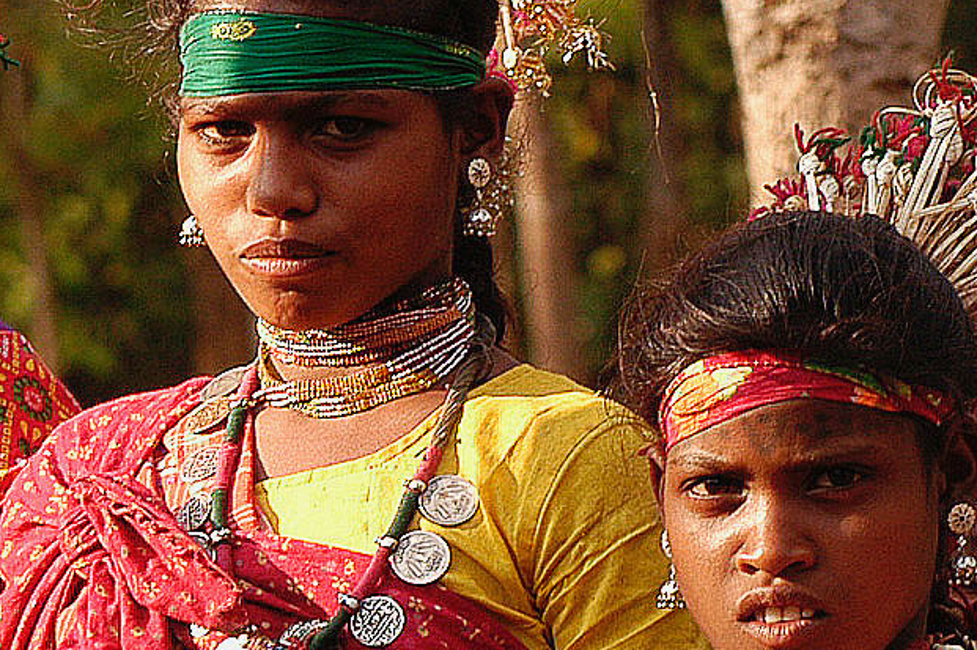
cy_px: 524
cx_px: -684
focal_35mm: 541
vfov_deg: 2.5
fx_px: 14670
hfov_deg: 3.8
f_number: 6.3
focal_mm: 100
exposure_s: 1/90
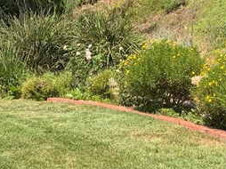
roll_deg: -0.7
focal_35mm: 117
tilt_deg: -0.8
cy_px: 28
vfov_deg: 12.6
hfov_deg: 16.8
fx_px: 763
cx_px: 68
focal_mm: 3
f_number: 1.8
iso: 16
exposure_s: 1/1195
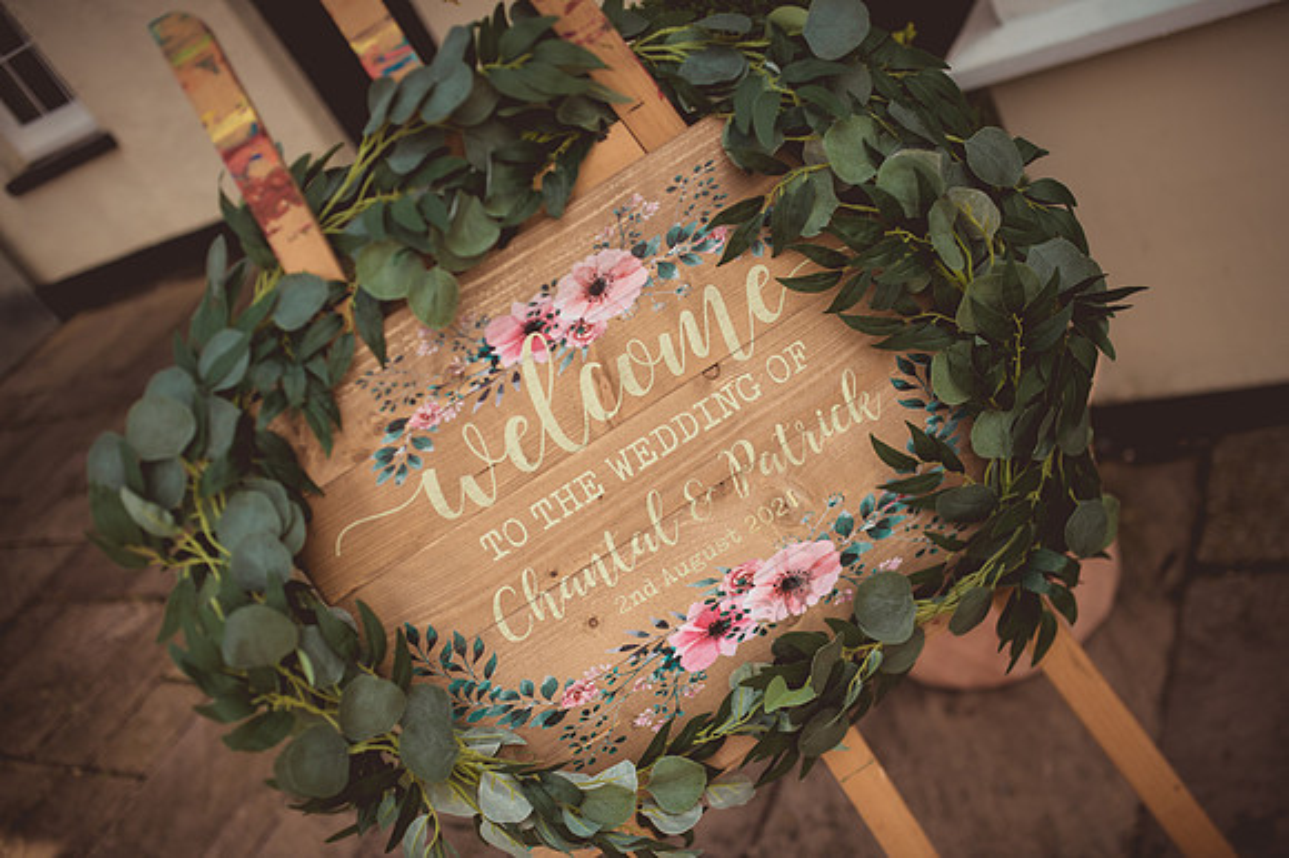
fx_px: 1252
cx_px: 644
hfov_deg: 54.5
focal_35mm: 35
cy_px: 429
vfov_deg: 37.8
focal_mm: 35
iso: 250
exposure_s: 1/8000
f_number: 2
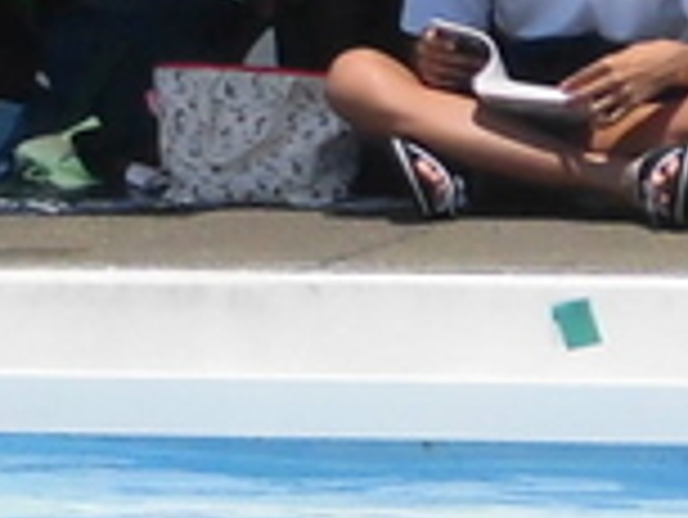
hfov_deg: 2.8
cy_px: -694
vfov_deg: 2.1
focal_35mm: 705
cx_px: -1318
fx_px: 14023
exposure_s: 1/1000
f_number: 4.7
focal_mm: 16.15
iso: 100
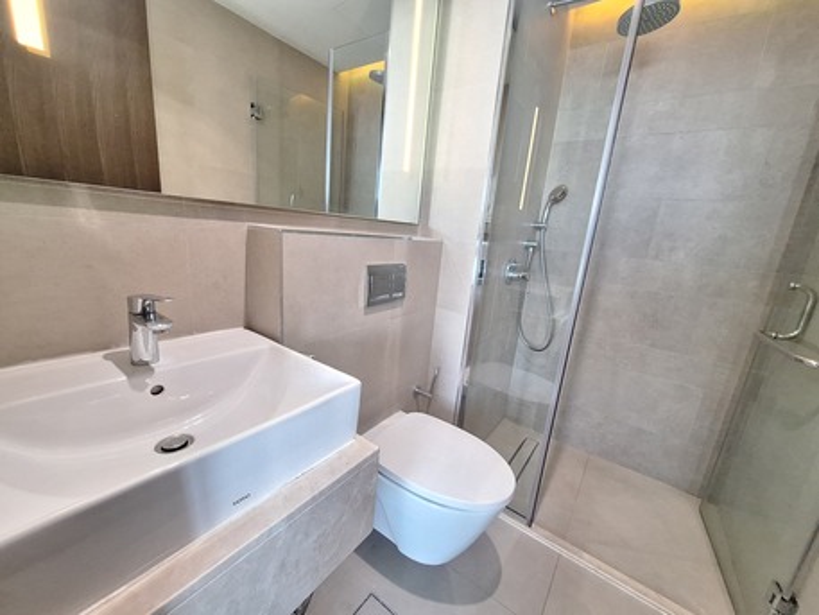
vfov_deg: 89.9
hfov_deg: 106.2
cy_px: 308
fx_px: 308
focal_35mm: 13
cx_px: 410
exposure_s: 1/25
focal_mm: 1.74
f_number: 2.2
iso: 250
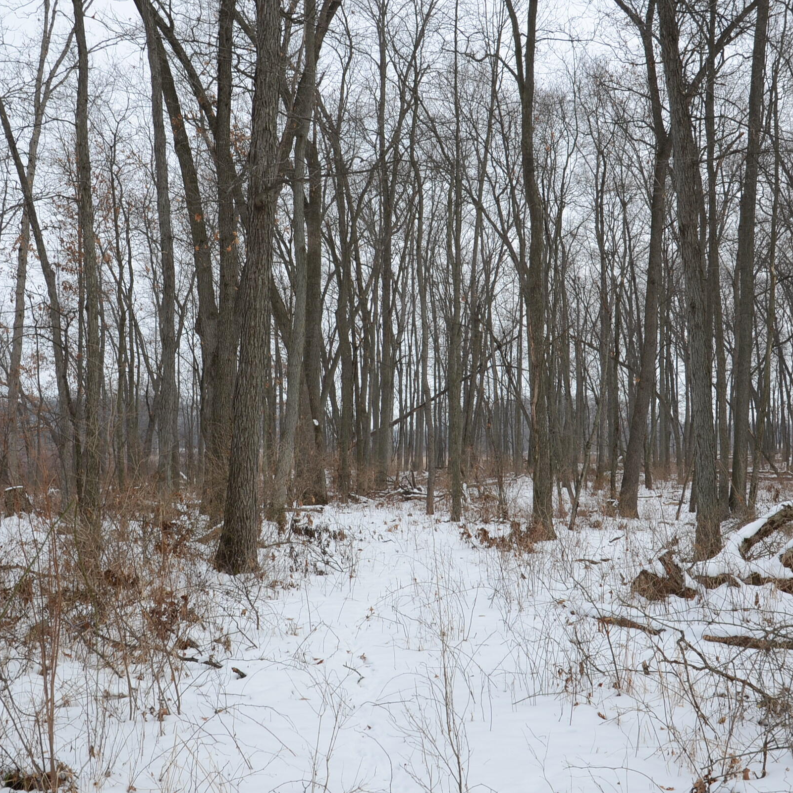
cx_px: 447
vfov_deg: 36.1
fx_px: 1218
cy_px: 395
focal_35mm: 47
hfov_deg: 36.0
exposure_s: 1/200
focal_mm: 24
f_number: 7.1
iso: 100
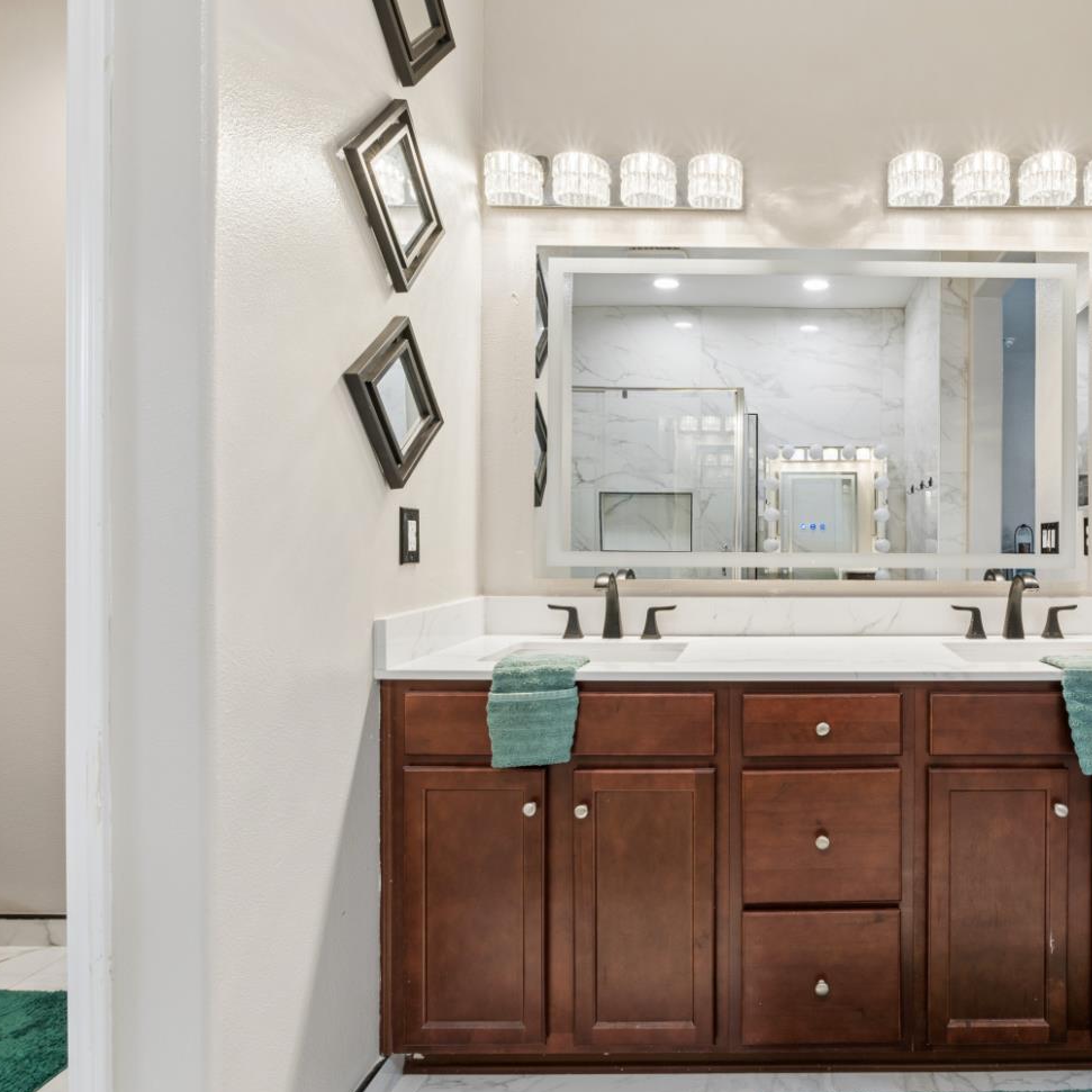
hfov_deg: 66.8
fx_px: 773
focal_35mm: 22
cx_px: 796
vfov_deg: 70.5
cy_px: 553
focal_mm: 11
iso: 100
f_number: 7.1
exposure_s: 1/5
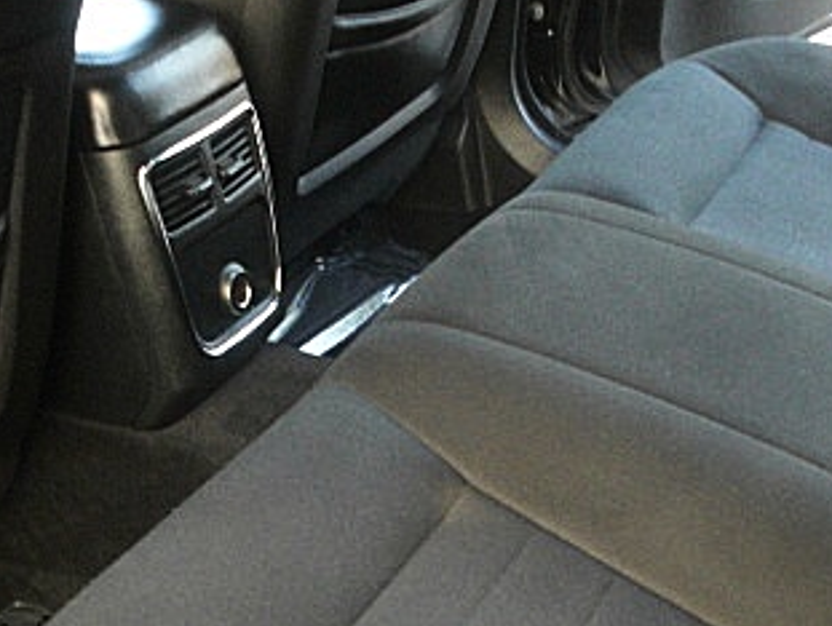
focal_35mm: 74
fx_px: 1781
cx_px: 356
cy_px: 436
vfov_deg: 19.8
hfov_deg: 26.3
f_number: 2.8
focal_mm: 6.3
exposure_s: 1/100
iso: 400
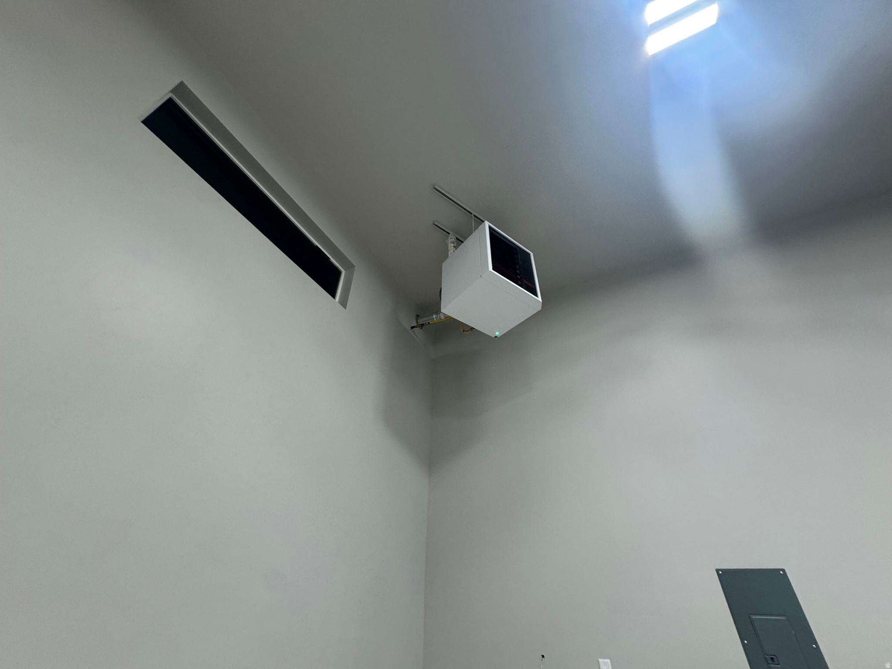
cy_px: 334
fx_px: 361
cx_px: 446
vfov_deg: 85.7
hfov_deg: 102.1
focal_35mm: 14
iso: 200
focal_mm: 2.22
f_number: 2.2
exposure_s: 1/120
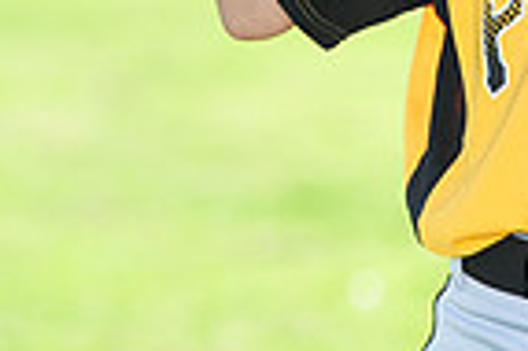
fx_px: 8043
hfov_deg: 3.8
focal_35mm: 549
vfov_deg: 2.5
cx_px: 498
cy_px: -336
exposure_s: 1/1250
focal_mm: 135
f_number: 4.5
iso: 400
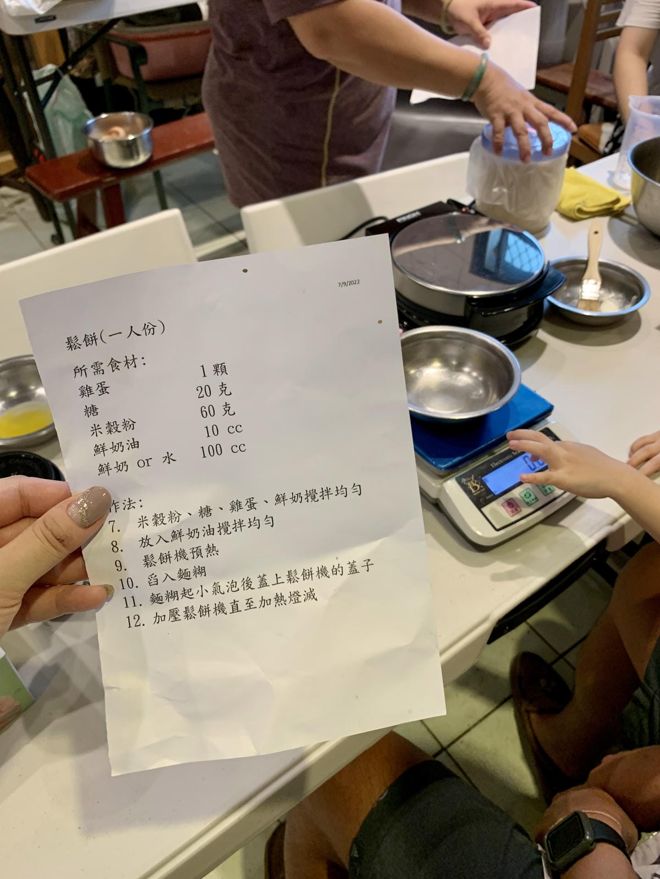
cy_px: 440
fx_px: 661
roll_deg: +2.4
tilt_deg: -42.7
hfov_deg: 53.1
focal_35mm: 26
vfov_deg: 67.3
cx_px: 330
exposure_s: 1/60
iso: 100
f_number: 1.8
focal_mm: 4.25
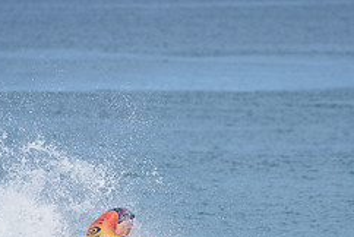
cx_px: 148
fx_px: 11794
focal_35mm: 1198
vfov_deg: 1.2
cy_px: 258
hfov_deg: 1.7
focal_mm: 500
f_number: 6.3
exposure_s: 1/2500
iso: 250
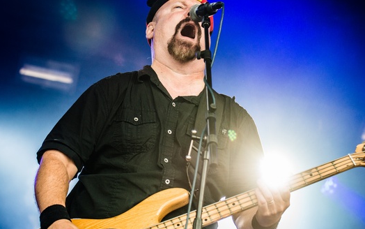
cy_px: 132
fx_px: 1254
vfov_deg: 10.4
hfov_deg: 16.6
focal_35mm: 126
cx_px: 210
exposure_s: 1/250
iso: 800
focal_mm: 90
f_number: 4
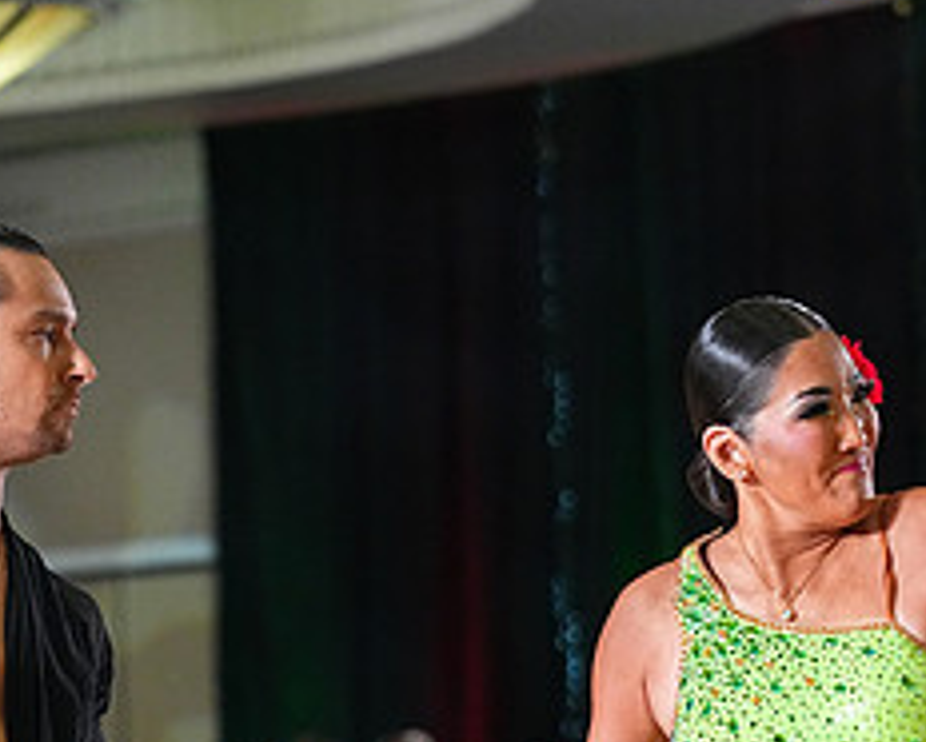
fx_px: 8366
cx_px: 681
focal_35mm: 305
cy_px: 1065
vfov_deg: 5.0
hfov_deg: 6.3
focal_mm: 130
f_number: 4.5
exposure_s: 1/400
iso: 8000
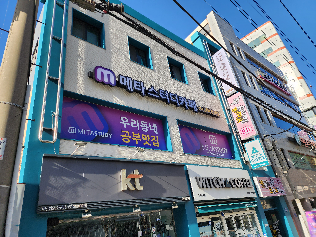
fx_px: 210
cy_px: 118
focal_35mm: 23
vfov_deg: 58.9
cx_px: 158
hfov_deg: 73.9
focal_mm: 6.4
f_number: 1.8
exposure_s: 1/634
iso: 12
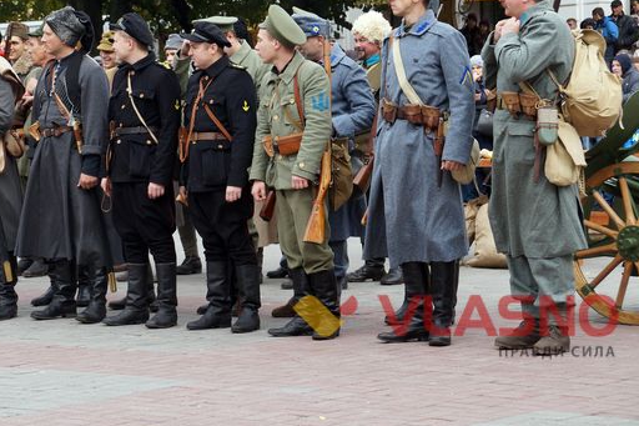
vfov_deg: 11.1
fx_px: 2182
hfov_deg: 16.6
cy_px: 147
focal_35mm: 123
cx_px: 217
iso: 100
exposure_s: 1/125
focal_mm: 60
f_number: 5.6
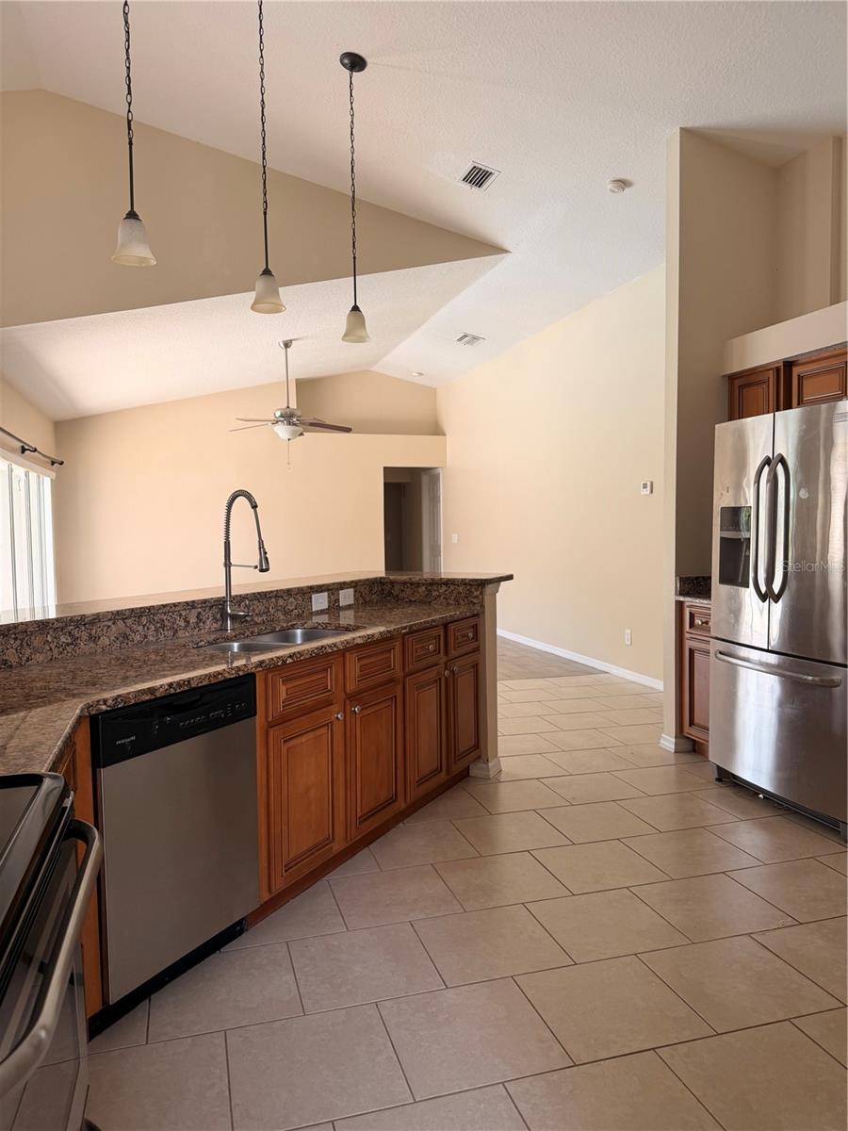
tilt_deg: -3.5
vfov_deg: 71.6
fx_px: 784
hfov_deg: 56.8
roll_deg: +0.4
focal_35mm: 24
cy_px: 566
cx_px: 424
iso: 125
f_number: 1.78
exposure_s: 1/121
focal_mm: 6.76
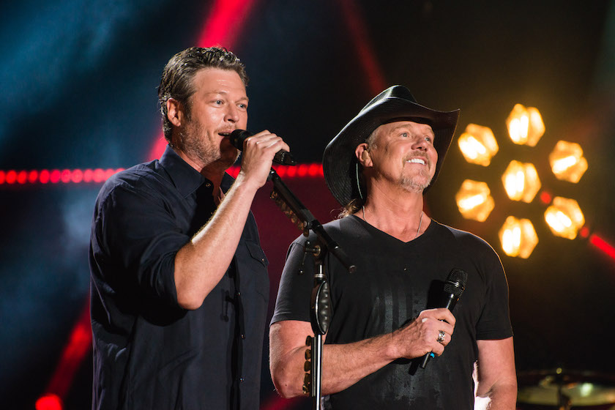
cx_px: 308
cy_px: 205
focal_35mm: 230
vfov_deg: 6.0
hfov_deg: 9.0
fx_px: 3929
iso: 800
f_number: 5.6
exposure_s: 1/200
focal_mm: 230
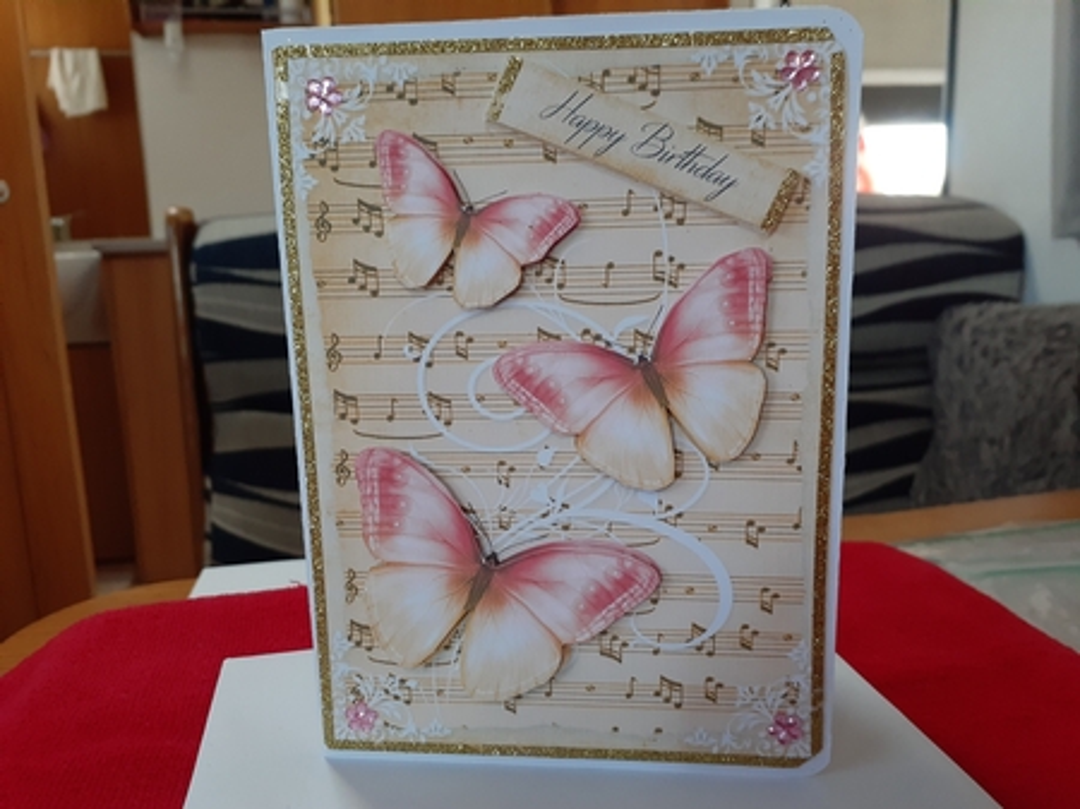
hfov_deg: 65.4
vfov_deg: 51.3
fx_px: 842
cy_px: 404
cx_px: 540
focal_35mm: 27
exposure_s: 1/33
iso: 320
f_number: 1.9
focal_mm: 3.6
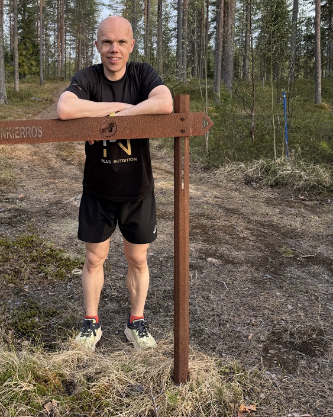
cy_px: 136
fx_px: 468
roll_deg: +0.3
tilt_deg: -6.3
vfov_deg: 47.1
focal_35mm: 38
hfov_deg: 38.3
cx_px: 88
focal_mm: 6.76
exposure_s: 1/445
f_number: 1.78
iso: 100
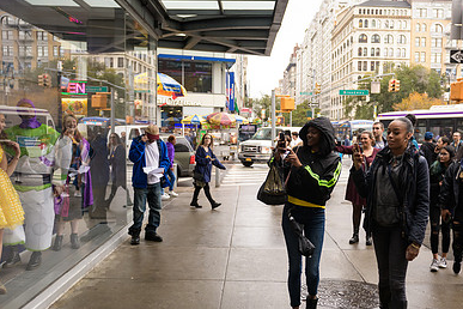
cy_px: 159
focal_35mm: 36
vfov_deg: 36.9
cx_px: 267
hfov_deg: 52.9
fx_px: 463
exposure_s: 1/200
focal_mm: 24
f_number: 3.2
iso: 320
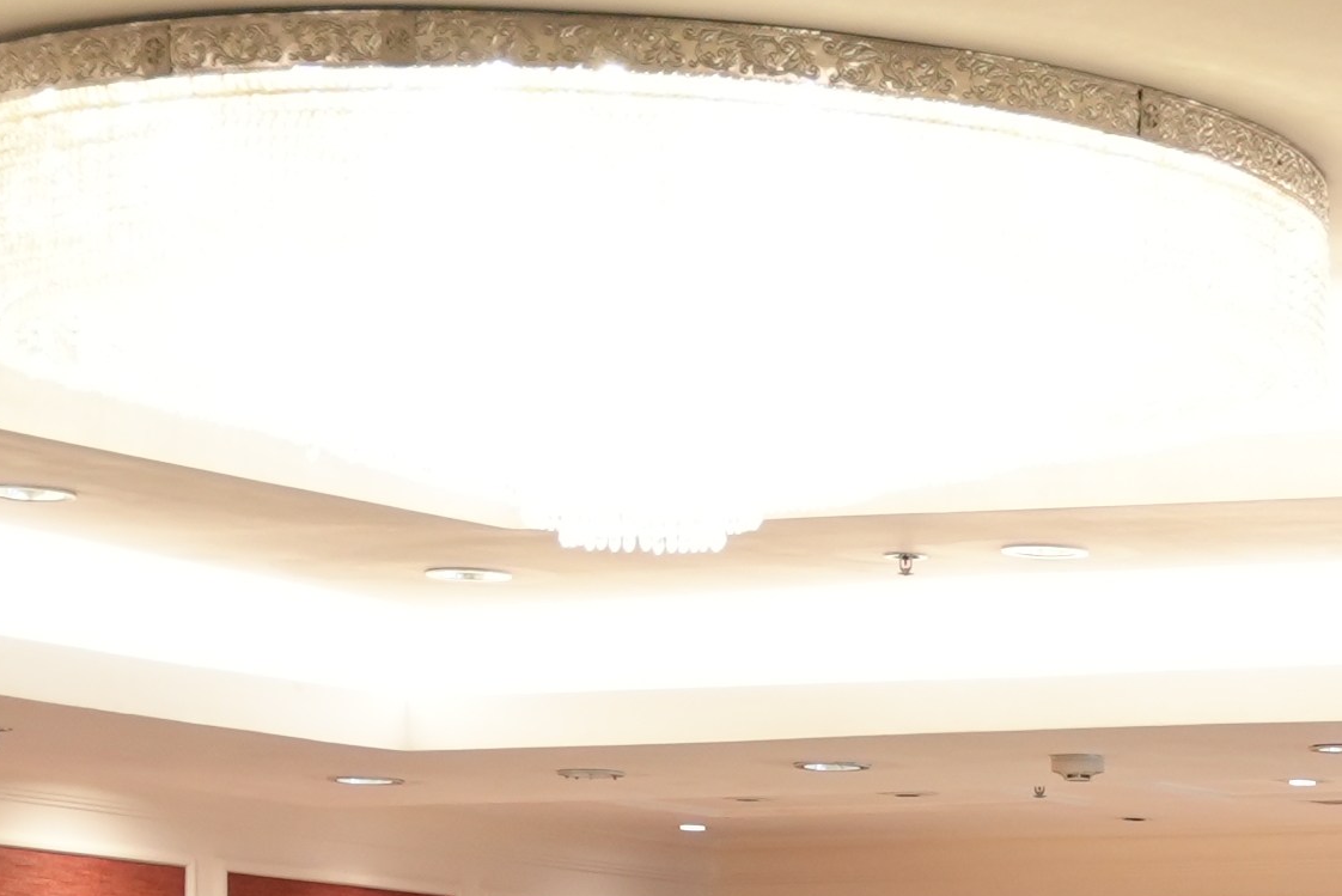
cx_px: 2292
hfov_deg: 12.1
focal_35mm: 158
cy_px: 1396
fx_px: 5893
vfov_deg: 8.5
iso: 2000
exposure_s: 1/125
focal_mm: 41.8
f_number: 2.8
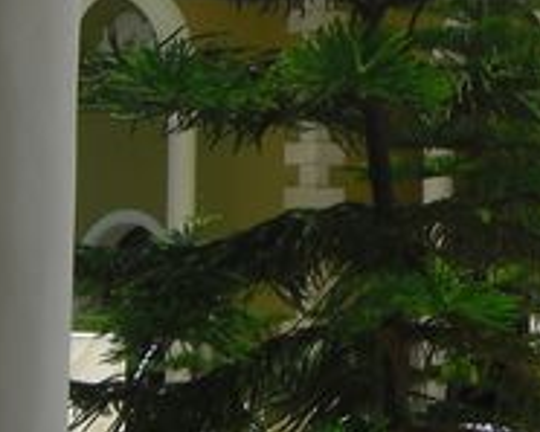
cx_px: 575
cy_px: 64
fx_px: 3262
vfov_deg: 7.6
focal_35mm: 204
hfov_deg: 9.4
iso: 64
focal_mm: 6.2
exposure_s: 1/160
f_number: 8
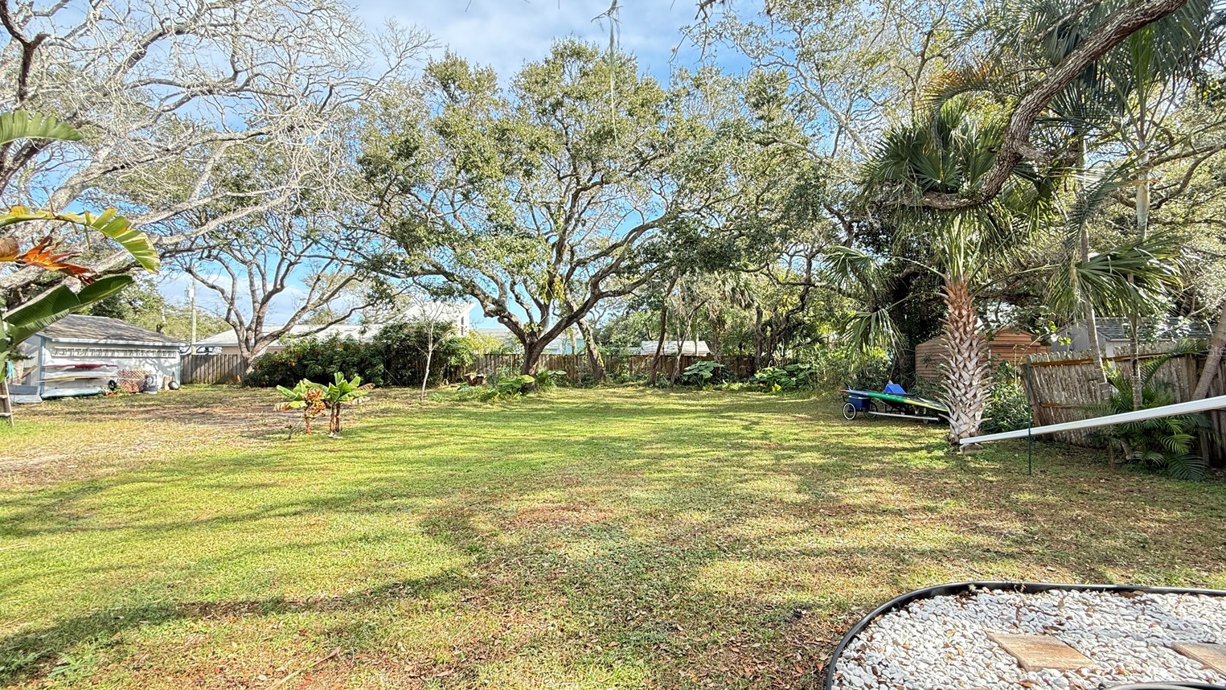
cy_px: 350
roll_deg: +0.4
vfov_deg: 67.1
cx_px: 638
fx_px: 520
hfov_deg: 99.3
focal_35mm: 16
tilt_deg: +1.5
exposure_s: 1/167
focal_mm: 2.22
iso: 64
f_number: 2.2
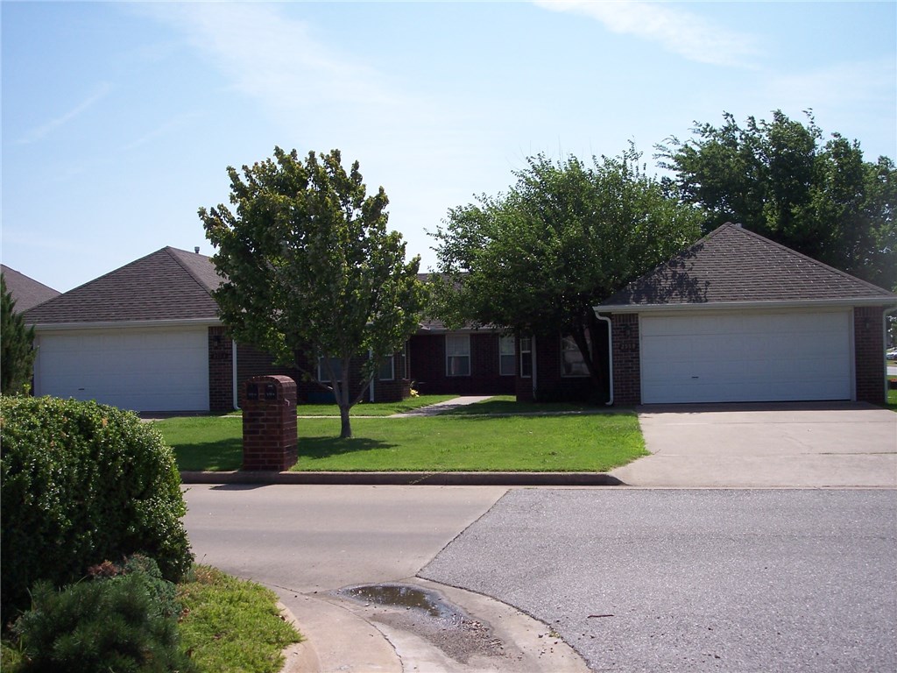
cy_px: 336
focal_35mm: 39
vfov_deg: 36.8
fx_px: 1011
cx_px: 448
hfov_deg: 47.9
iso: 100
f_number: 4
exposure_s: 1/1000
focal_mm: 8
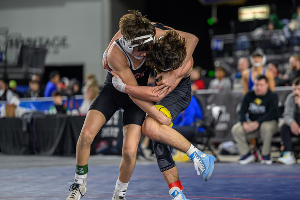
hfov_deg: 14.6
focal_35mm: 140
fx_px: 1167
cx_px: 167
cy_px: 91
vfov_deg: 9.8
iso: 2000
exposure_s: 1/640
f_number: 2.8
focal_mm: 125
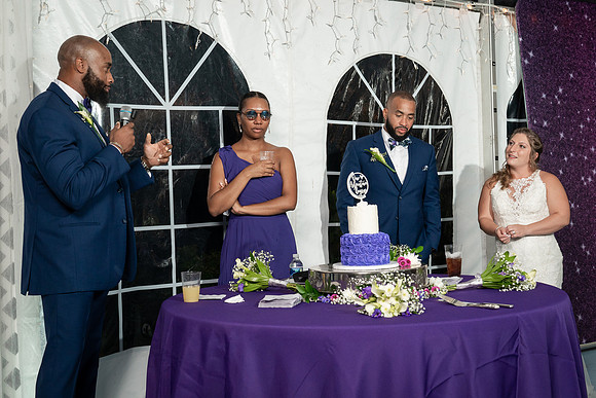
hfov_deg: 42.7
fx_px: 761
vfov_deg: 29.3
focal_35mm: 46
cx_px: 302
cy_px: 195
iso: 1600
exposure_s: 1/200
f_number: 5.6
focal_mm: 45
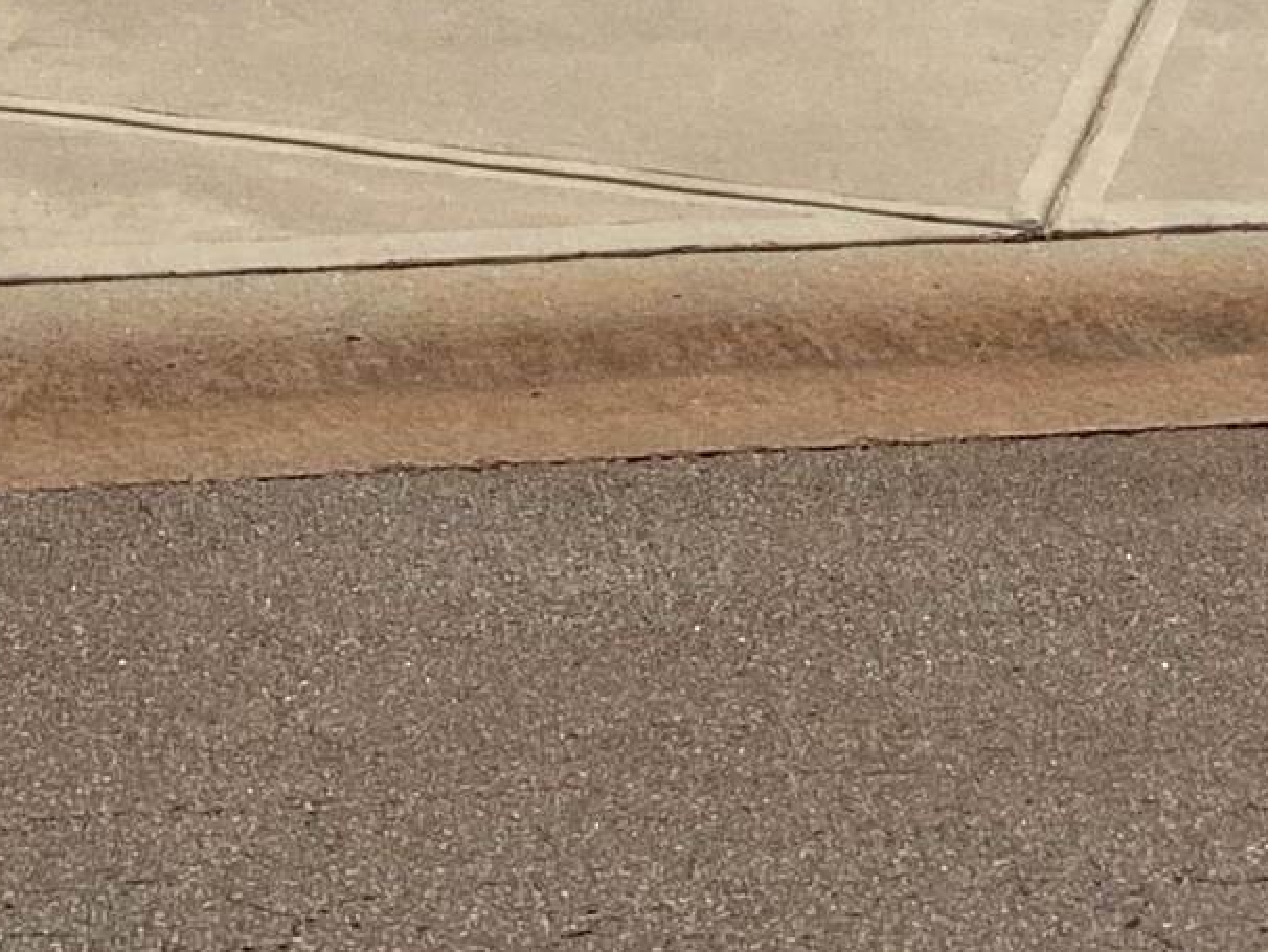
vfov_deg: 9.0
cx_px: 276
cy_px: -1429
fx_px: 5387
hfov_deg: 13.4
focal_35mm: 147
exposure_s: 1/2538
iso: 20
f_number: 1.8
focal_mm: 3
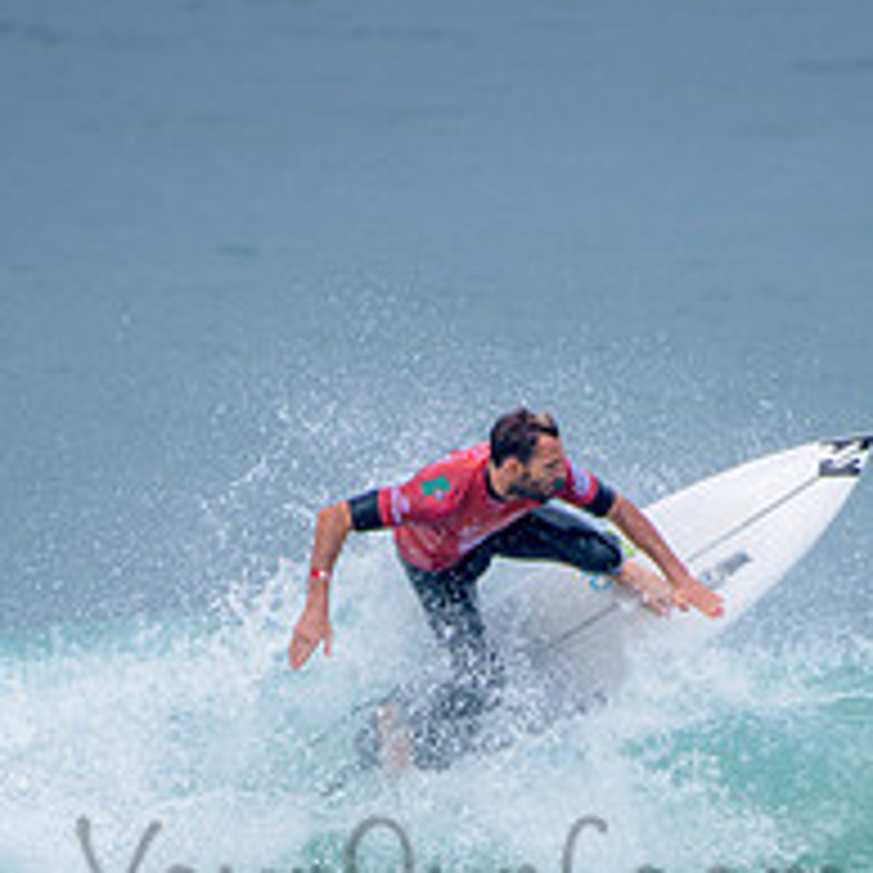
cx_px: 540
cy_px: 848
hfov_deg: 1.4
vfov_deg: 1.4
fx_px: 36236
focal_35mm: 1270
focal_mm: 500
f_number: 5.6
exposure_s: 1/2000
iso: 200
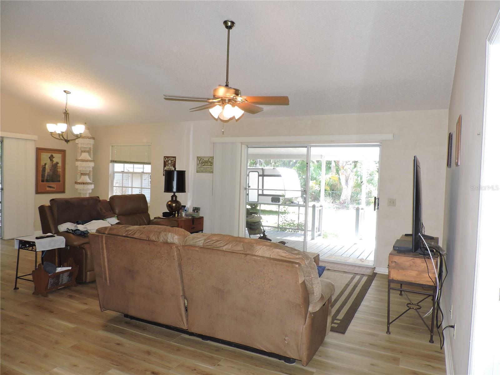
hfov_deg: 71.6
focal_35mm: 24
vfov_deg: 56.8
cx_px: 250
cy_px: 188
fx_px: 347
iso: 200
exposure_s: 1/30
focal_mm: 4.3
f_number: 3
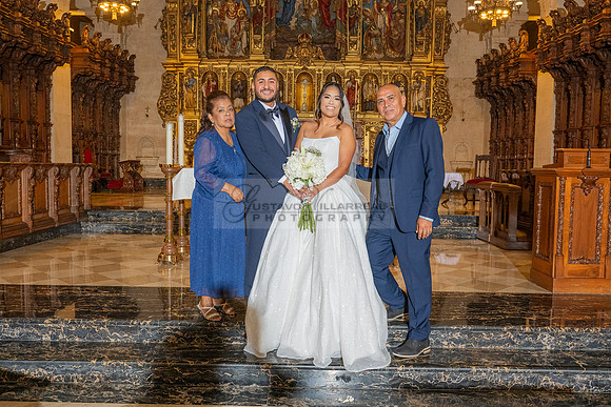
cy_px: 204
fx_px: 518
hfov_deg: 61.1
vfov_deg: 43.0
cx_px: 306
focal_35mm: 30
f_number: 6.3
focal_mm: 30.5
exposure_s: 1/200
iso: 2000
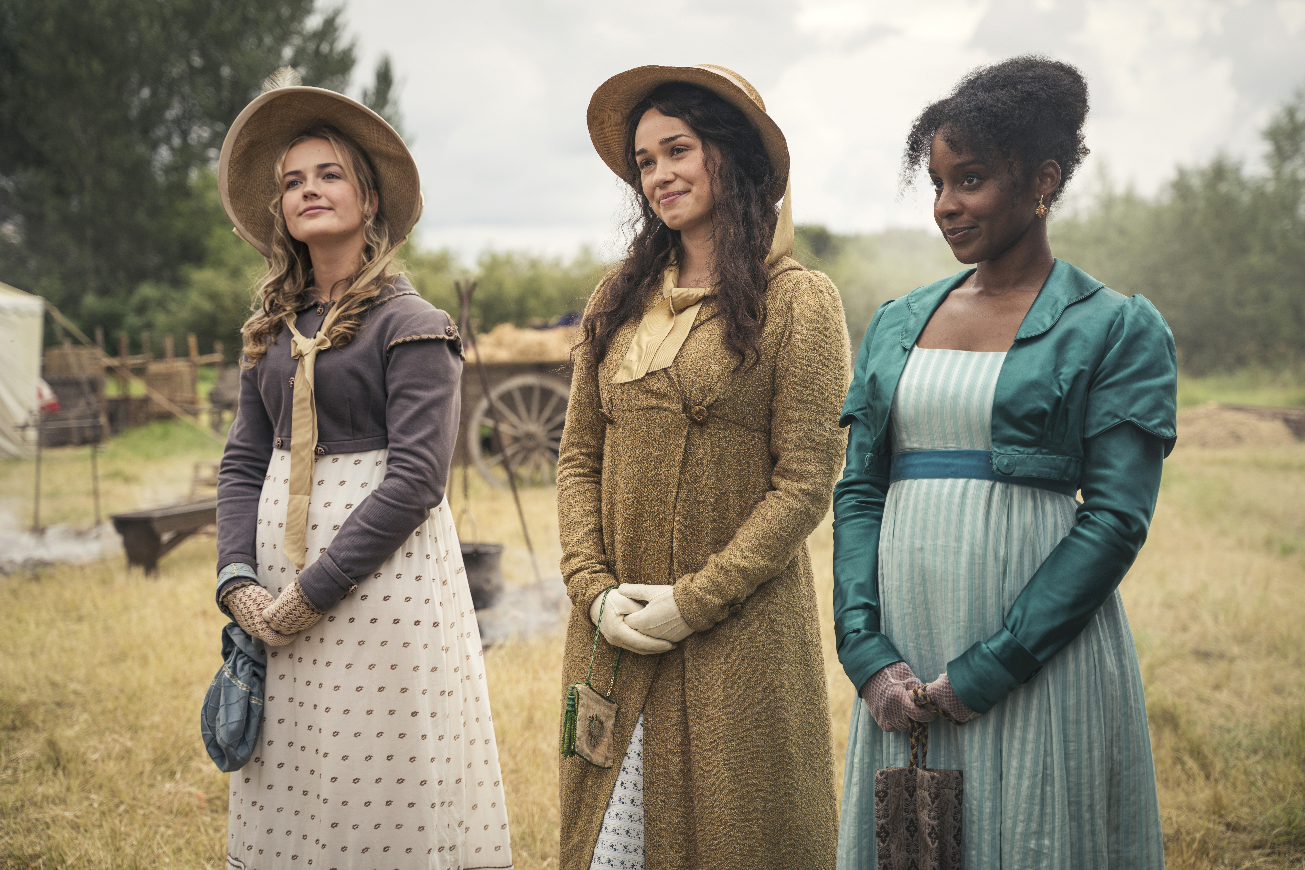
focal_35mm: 55
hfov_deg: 36.2
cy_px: 435
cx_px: 652
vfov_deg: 24.6
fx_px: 1994
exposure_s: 1/400
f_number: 3.5
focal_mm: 55
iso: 100
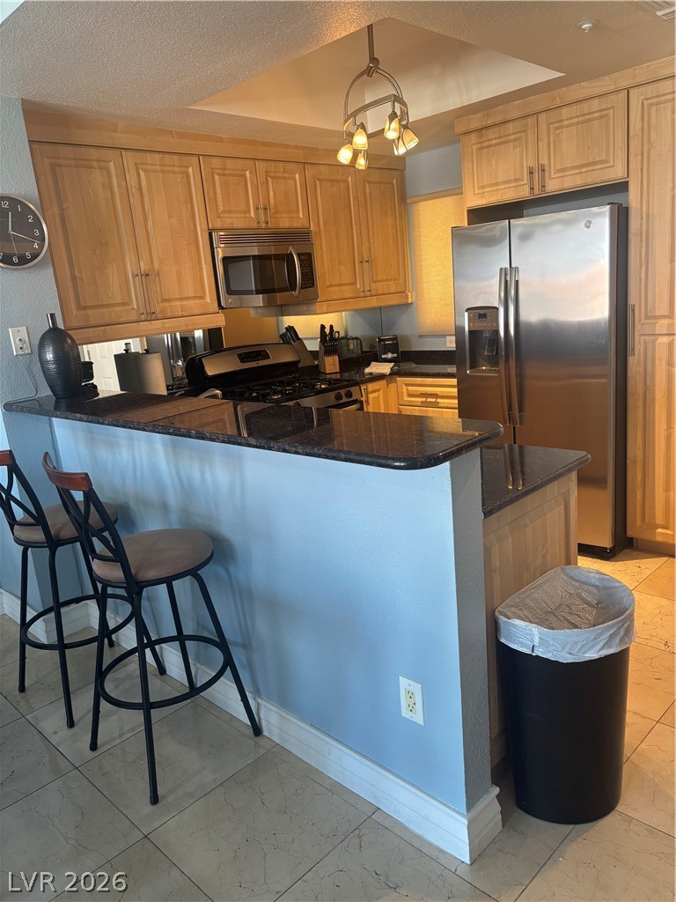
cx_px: 338
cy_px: 451
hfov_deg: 53.1
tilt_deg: -13.6
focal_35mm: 26
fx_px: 677
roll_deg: +6.2
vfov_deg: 67.3
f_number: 1.6
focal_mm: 5.96
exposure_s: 1/60
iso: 100
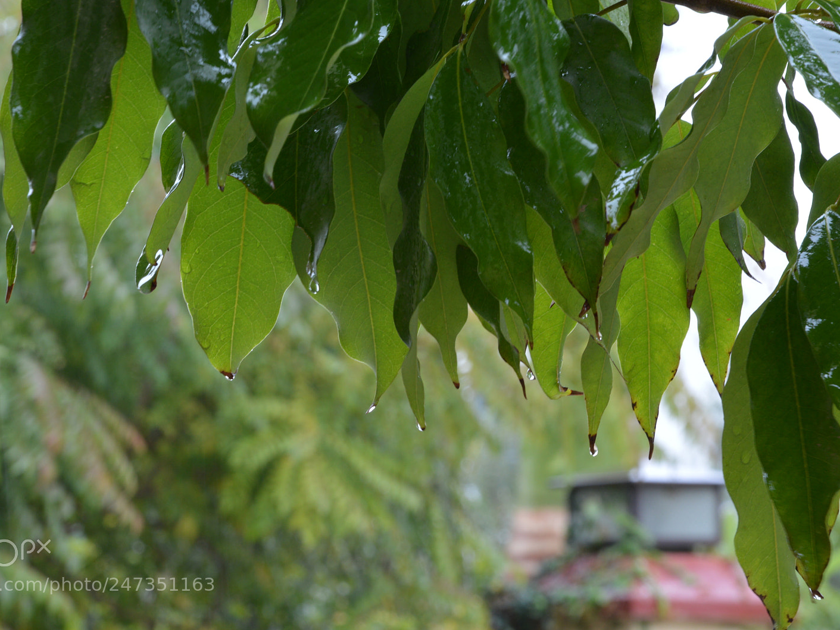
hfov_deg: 11.5
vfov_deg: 8.7
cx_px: 379
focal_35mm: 172
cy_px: 315
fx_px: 4164
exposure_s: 1/8
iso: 200
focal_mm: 105
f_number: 14
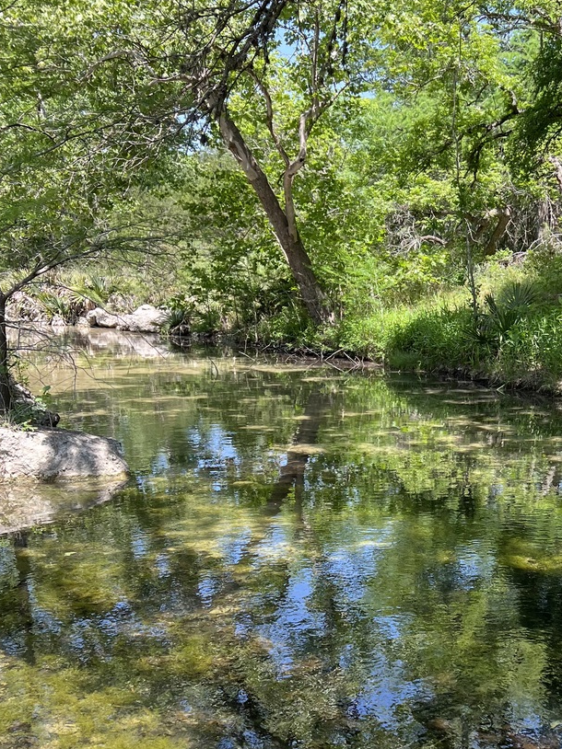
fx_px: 996
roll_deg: -0.5
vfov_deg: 40.5
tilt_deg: -12.7
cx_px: 470
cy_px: 527
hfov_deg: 30.5
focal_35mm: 46
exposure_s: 1/597
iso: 50
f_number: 1.5
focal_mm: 5.7
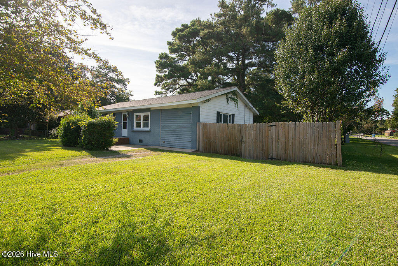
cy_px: 133
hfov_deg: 90.0
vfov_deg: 67.4
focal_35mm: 18
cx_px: 199
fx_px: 199
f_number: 7.1
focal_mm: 18
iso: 320
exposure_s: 1/640
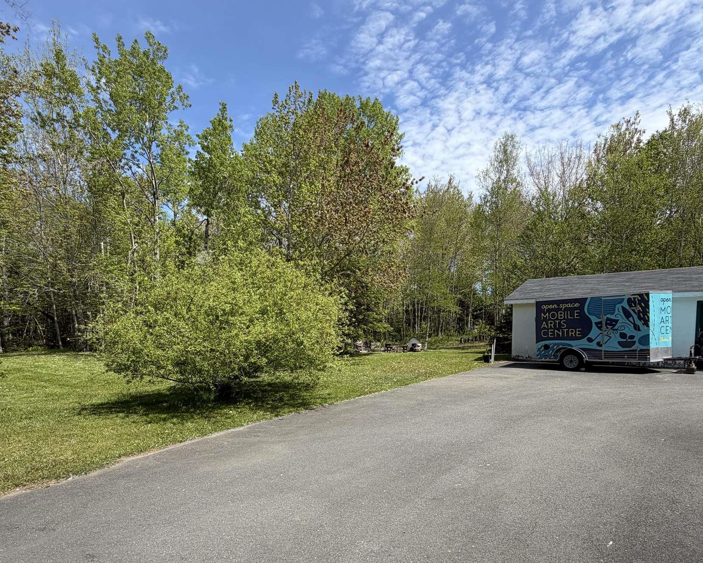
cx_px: 339
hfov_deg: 83.2
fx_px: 395
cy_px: 352
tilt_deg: -3.8
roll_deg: +0.0
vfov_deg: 69.7
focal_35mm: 19
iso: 25
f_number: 2.2
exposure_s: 1/770
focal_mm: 2.22
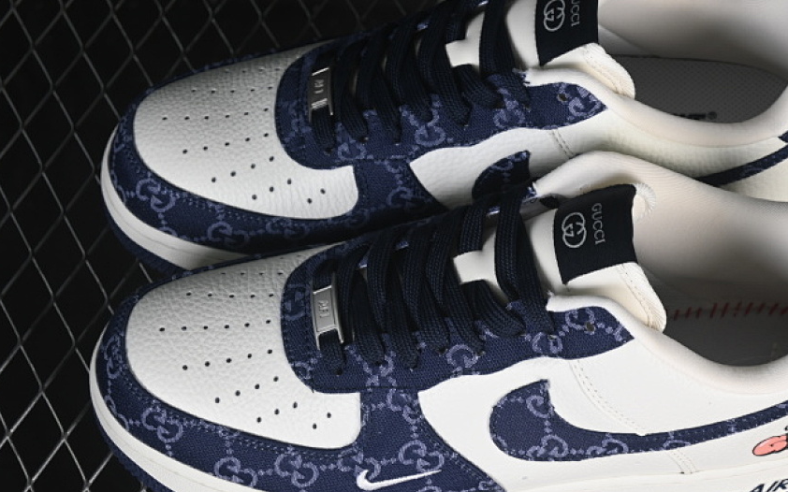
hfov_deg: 21.2
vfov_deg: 13.3
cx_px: 493
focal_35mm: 98
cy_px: 247
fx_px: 2104
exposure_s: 1/80
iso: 160
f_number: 7.1
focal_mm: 50
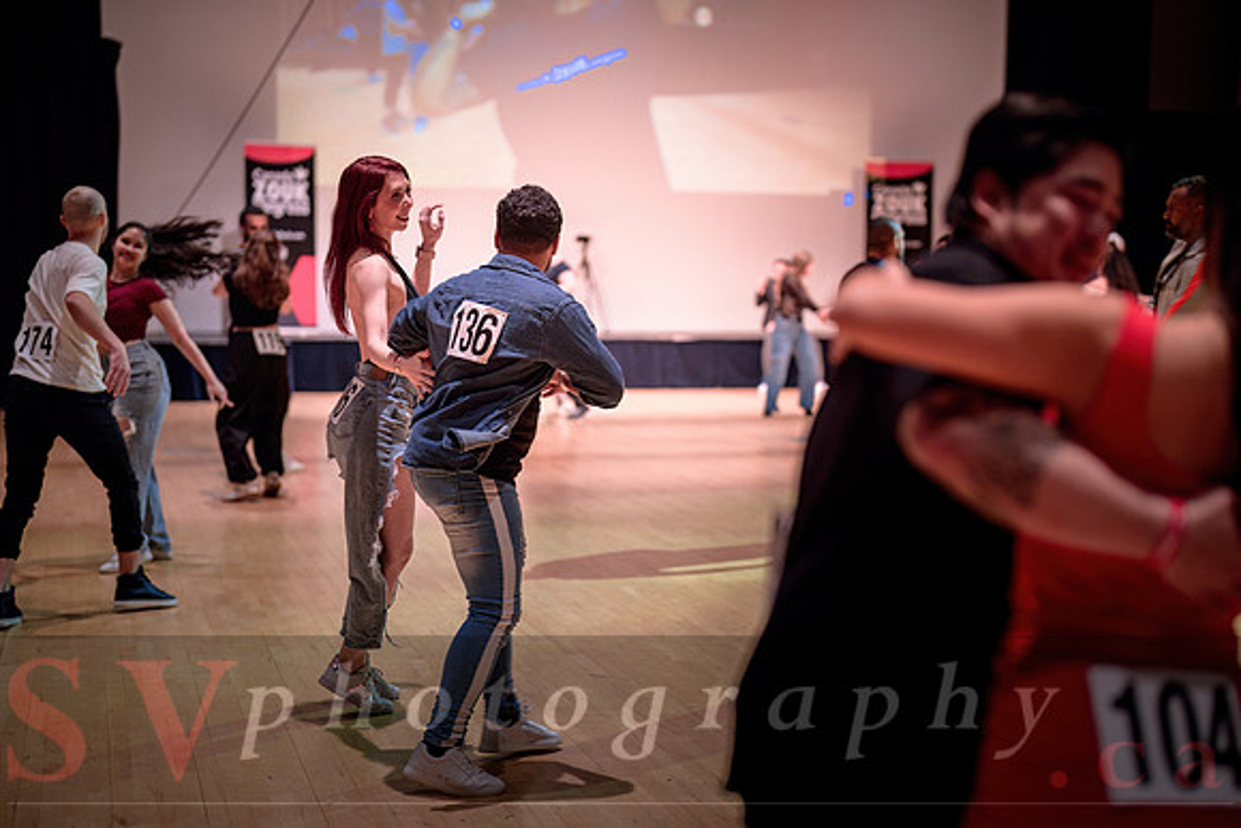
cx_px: 678
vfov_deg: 23.1
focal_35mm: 59
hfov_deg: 34.0
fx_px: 2027
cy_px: 476
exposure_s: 1/200
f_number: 1.4
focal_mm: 50
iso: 1600
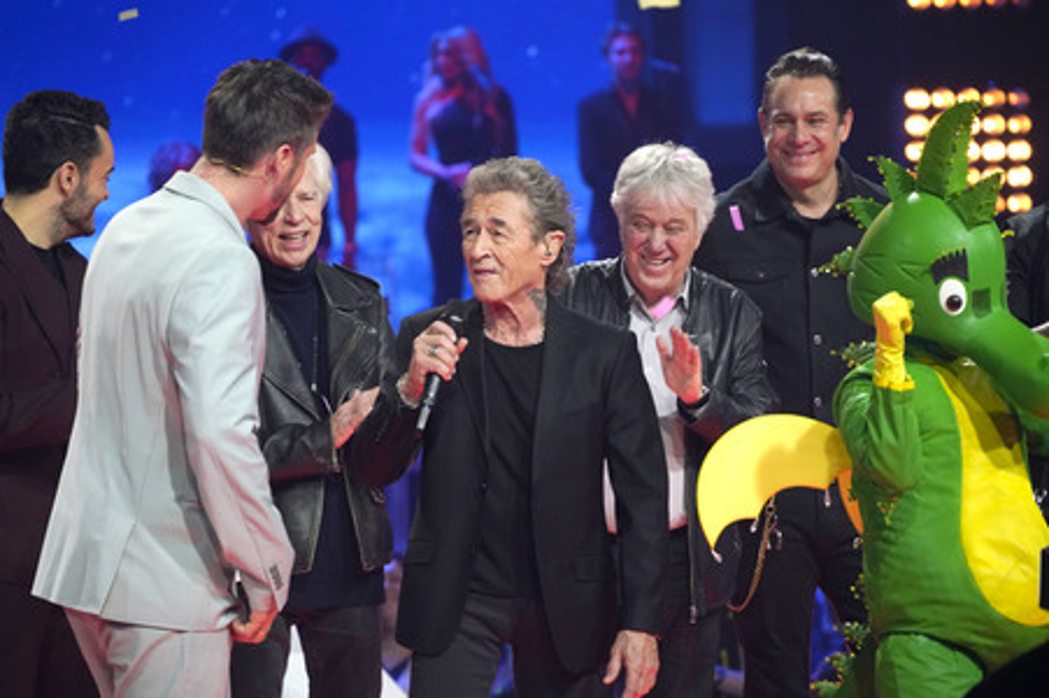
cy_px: 349
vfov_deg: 6.9
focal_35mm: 200
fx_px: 5823
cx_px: 524
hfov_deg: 10.3
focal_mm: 200
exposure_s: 1/160
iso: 3200
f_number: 5.6
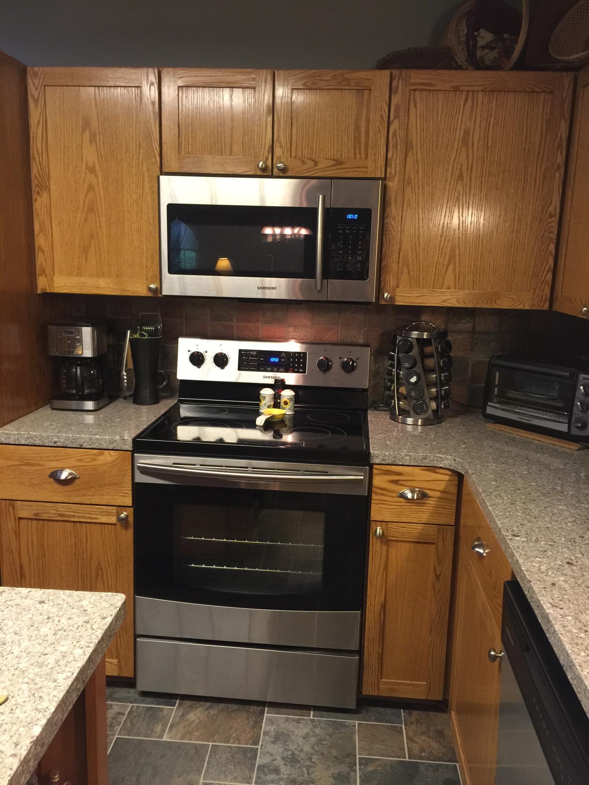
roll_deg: -1.4
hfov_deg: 48.2
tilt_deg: -10.8
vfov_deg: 61.7
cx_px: 294
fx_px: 658
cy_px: 392
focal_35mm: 29
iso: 125
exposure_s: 1/15
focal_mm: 4.15
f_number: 2.2
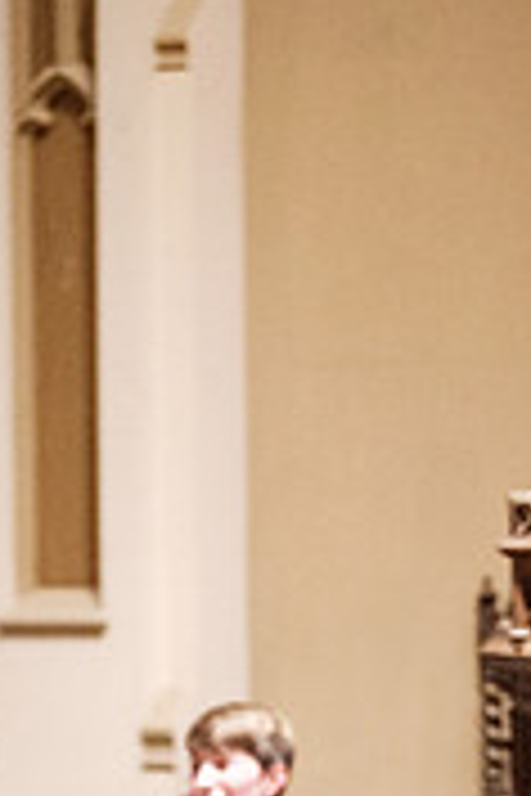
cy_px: 778
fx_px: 11836
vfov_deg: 3.9
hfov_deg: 2.6
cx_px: 428
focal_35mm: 535
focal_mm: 140
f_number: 2.8
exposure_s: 1/80
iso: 6400
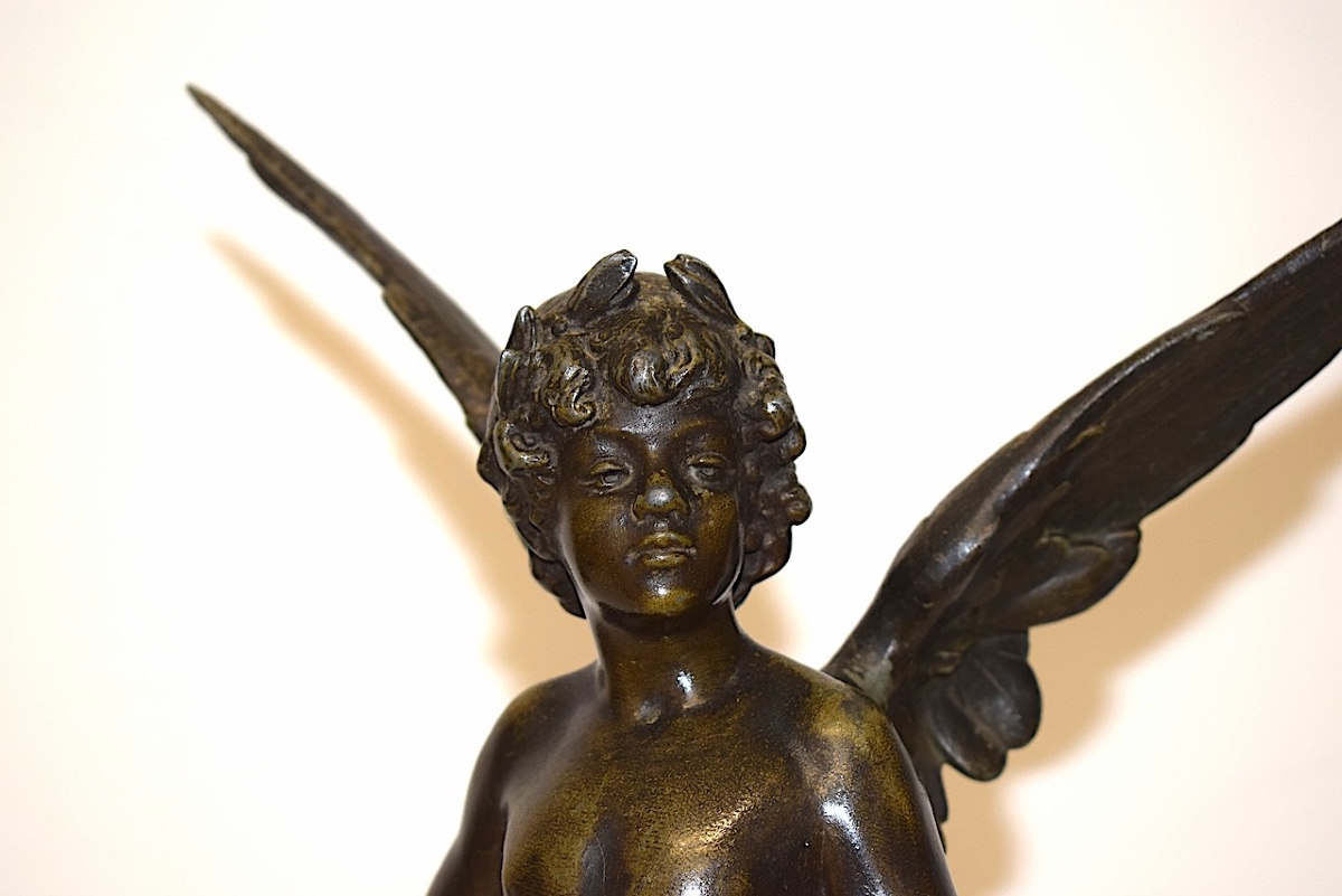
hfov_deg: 24.6
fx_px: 3076
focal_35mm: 82
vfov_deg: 16.6
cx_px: 671
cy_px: 448
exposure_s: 1/125
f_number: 5.6
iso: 640
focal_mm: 55
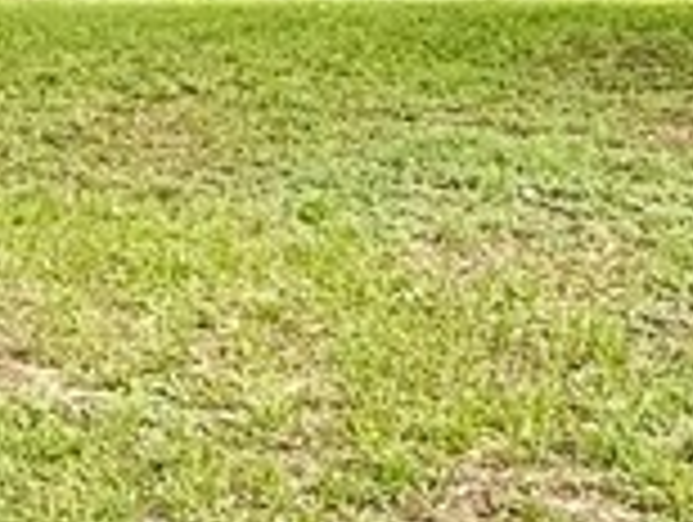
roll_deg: -2.2
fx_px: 1865
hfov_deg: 19.7
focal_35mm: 93
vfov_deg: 15.0
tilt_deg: +3.3
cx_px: -153
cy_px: -216
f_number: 2.2
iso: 64
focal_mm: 2.22
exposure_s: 1/1259
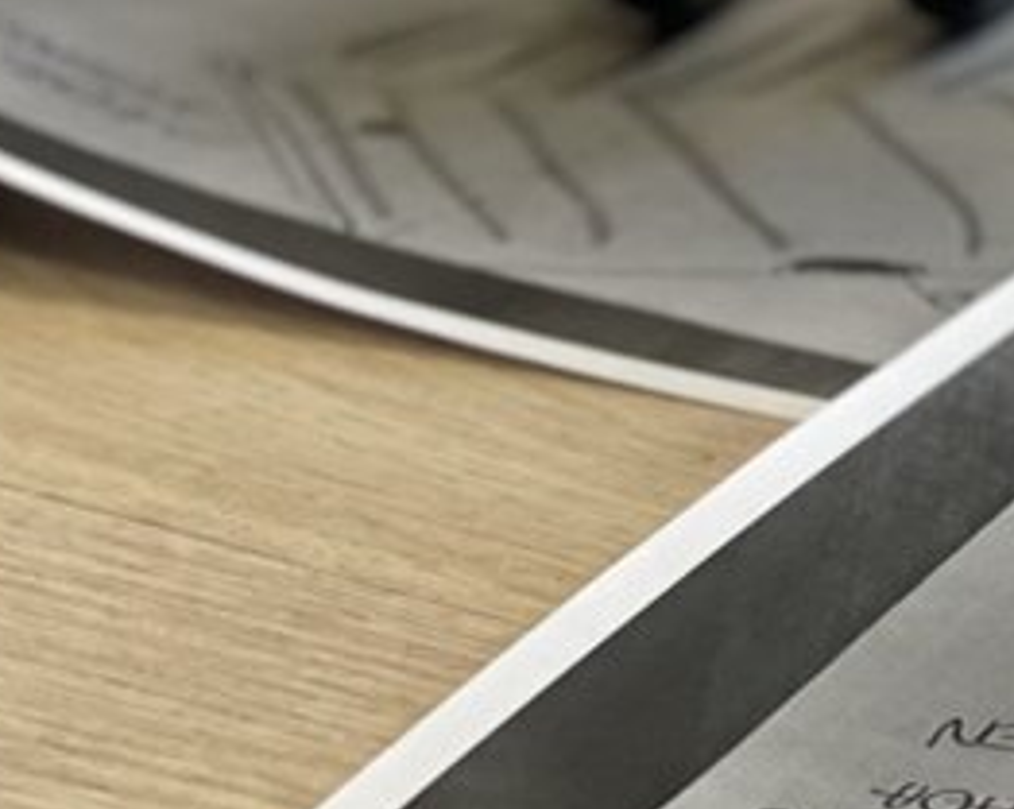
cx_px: 1575
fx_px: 6955
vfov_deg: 6.6
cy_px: -134
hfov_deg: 8.1
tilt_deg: -17.6
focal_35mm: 232
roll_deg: +1.2
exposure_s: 1/100
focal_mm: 6
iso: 50
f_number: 2
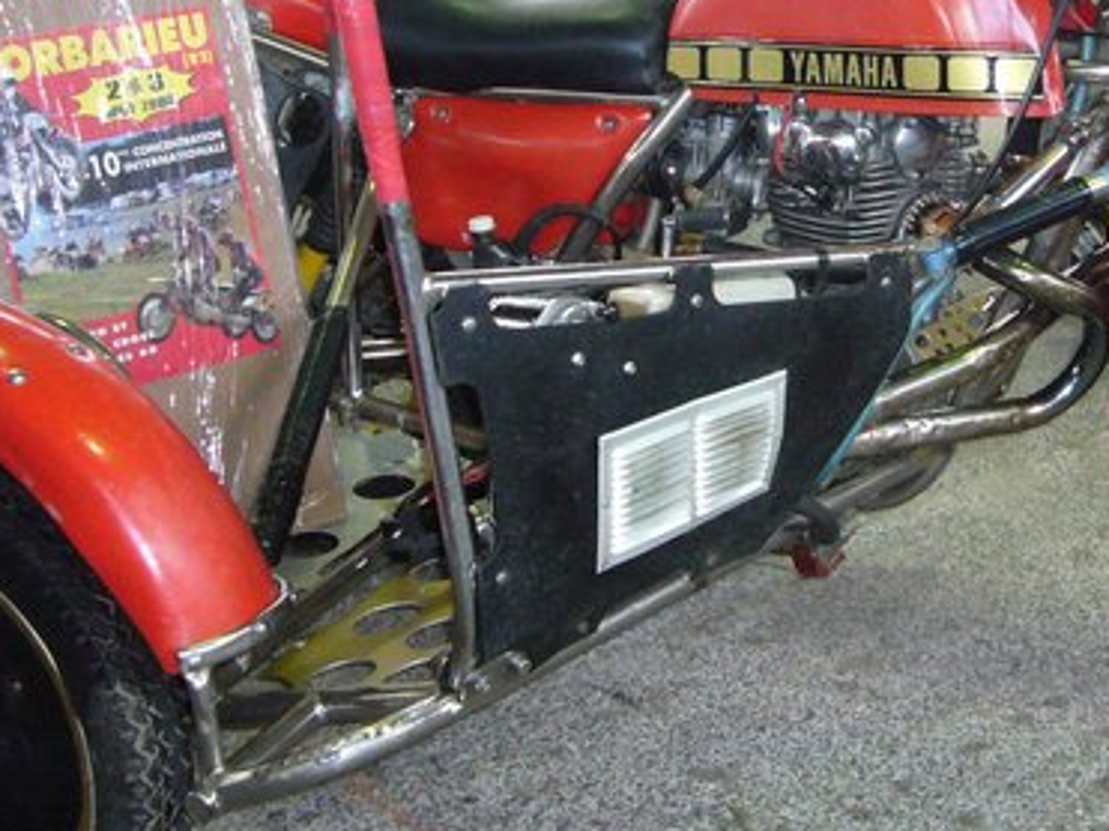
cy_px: 278
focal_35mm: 69
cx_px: 759
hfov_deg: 28.0
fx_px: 2210
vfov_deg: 21.2
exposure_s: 1/30
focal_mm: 5.2
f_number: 2.9
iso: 200
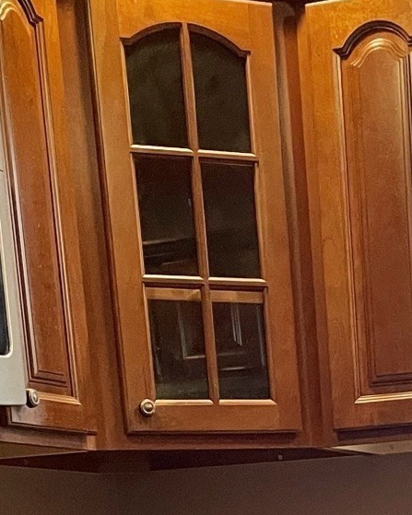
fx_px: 1418
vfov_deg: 17.7
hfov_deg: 16.2
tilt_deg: -12.0
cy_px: 839
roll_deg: +3.0
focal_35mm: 93
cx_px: 404
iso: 320
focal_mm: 4.2
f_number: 1.6
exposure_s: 1/60
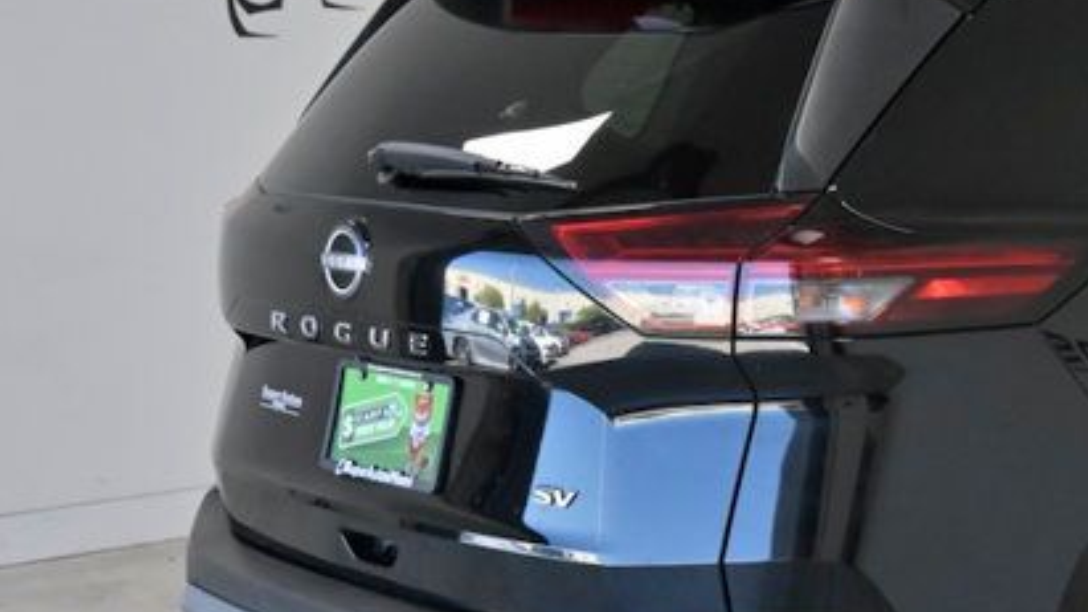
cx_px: 1223
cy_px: 441
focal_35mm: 81
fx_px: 2336
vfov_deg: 14.9
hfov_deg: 24.3
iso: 2500
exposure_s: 1/800
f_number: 5.6
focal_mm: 31
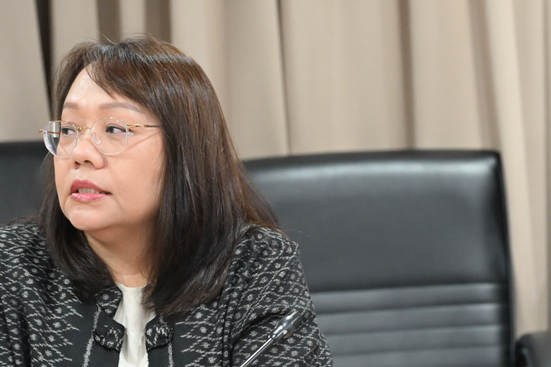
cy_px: 293
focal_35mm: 216
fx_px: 3306
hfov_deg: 9.5
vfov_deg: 6.4
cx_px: 517
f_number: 4
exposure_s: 1/60
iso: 3200
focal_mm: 80
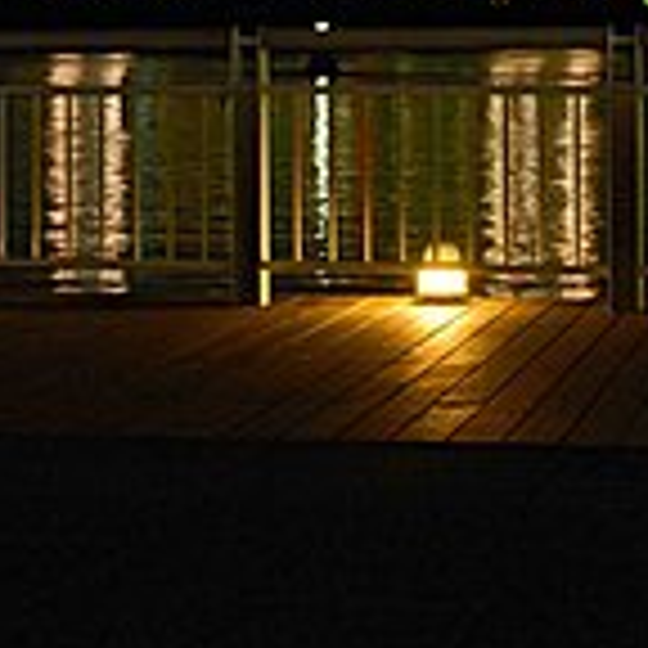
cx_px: 454
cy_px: 25
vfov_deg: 14.6
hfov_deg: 14.7
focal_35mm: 118
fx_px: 2499
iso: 800
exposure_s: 1/2.5
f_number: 5
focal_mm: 26
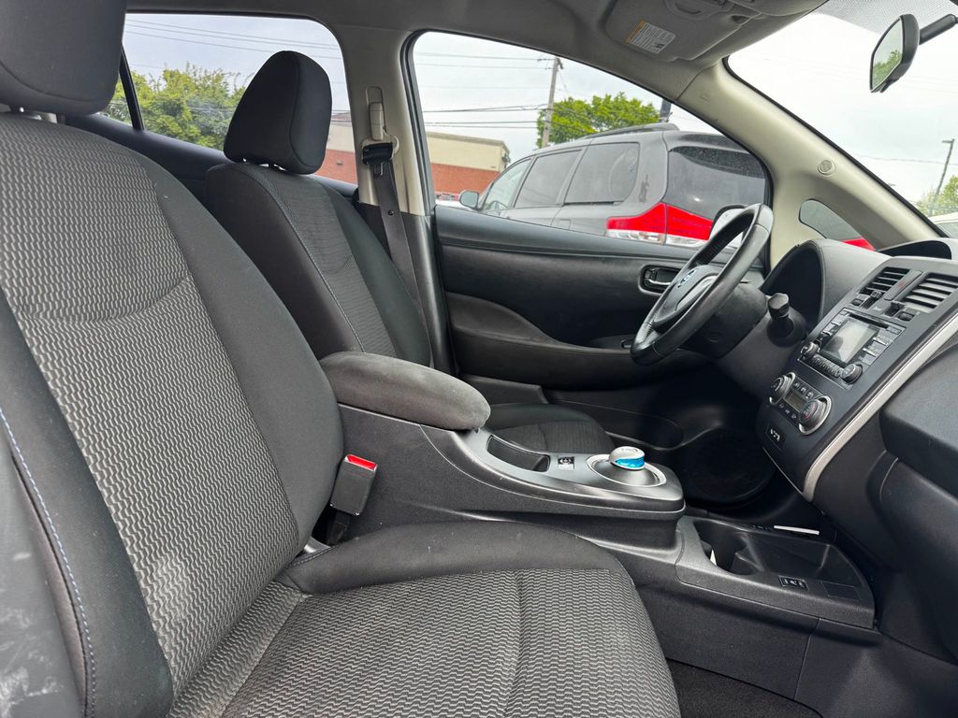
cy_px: 359
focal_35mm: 24
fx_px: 664
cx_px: 479
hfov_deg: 71.6
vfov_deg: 56.8
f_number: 1.78
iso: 64
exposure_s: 1/143
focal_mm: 6.76
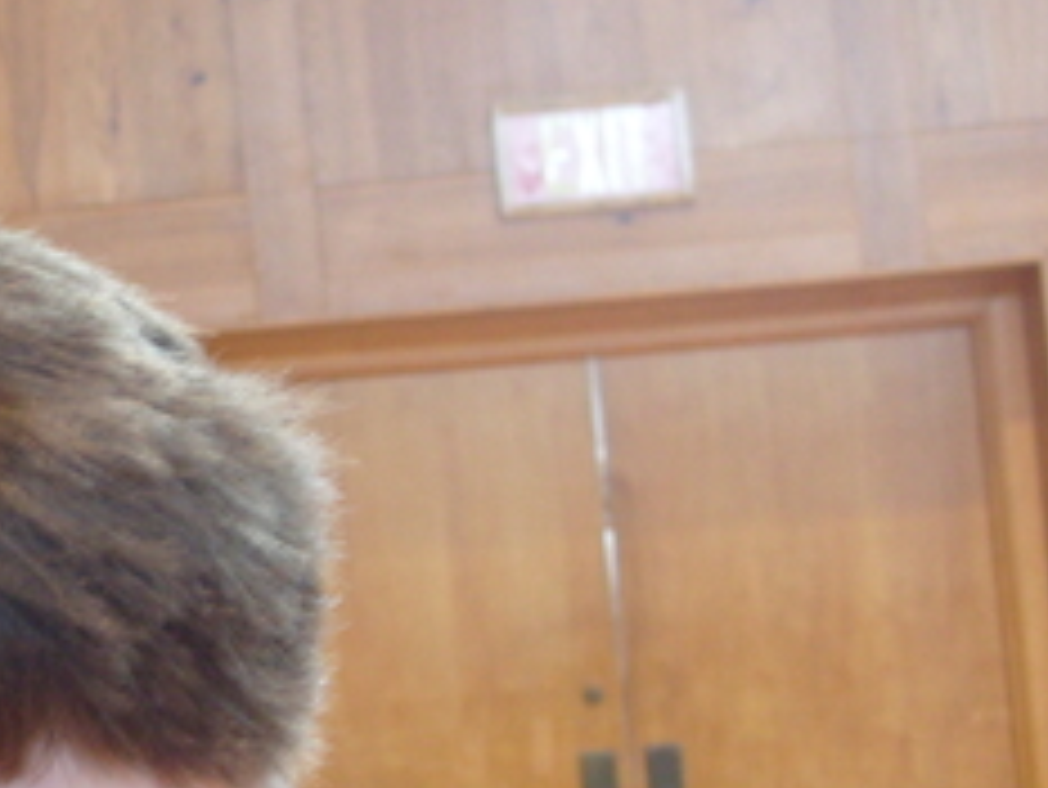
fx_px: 2908
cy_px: 387
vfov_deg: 15.4
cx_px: -162
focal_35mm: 96
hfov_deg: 19.4
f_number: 2.8
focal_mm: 7.8
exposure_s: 1/20
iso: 200
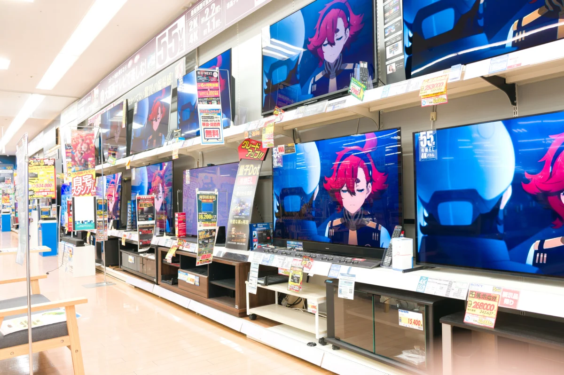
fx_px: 438
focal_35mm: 28
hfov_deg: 65.5
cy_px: 188
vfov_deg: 46.3
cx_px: 282
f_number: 5.6
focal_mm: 28
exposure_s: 1/40
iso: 100
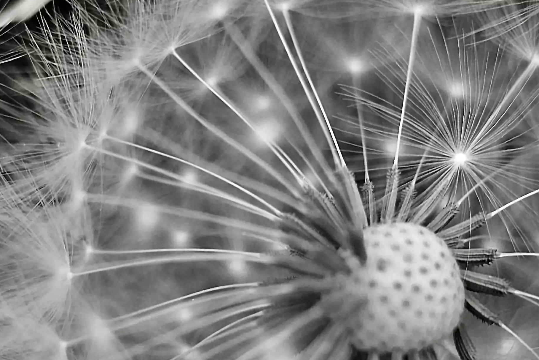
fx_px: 1976
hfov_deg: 15.5
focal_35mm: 132
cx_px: 158
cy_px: 257
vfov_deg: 10.4
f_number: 2.8
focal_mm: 26
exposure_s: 1/80
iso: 100
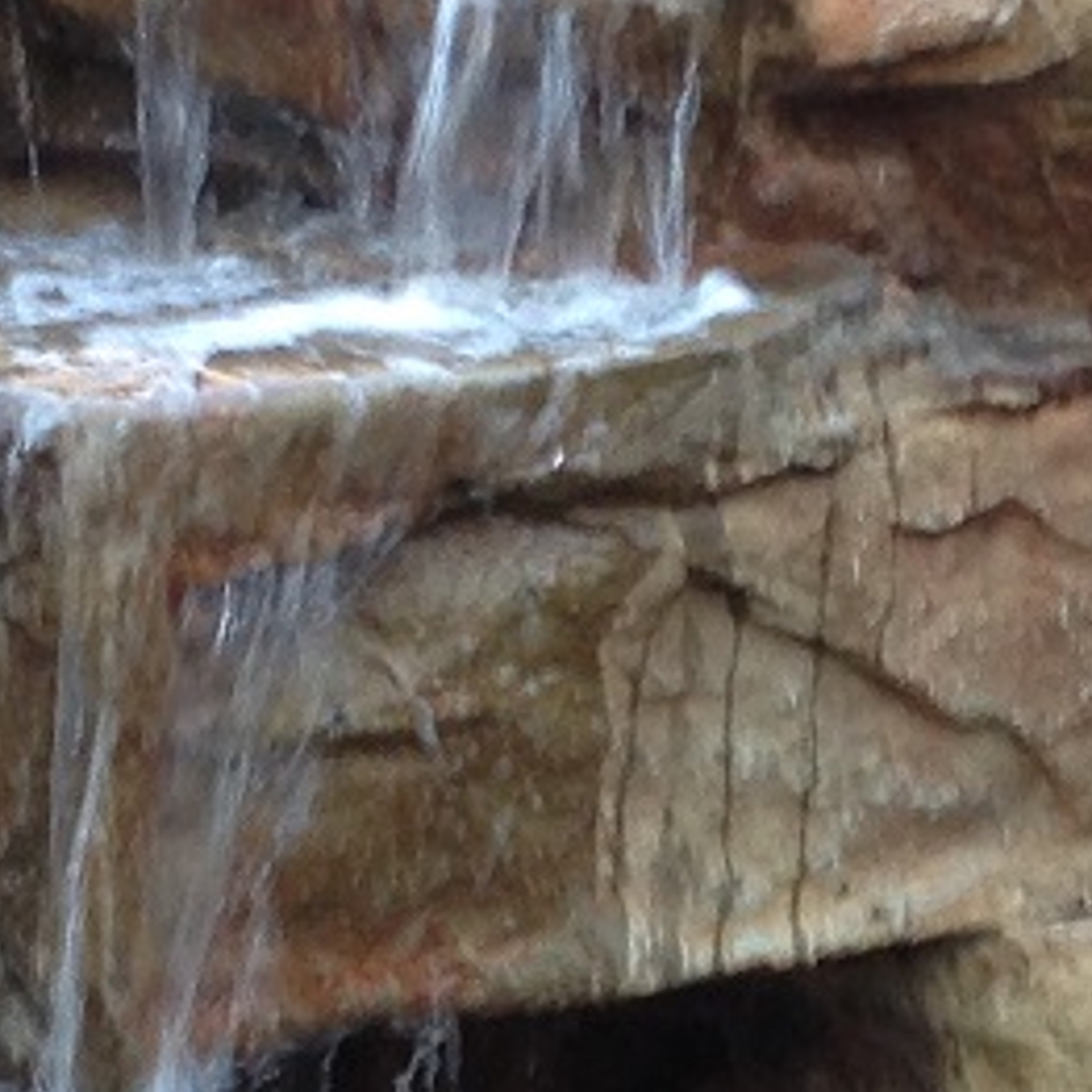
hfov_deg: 9.6
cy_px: 1113
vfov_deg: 9.5
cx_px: 458
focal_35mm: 182
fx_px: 6496
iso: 50
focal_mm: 4.12
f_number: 2.4
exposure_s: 1/30
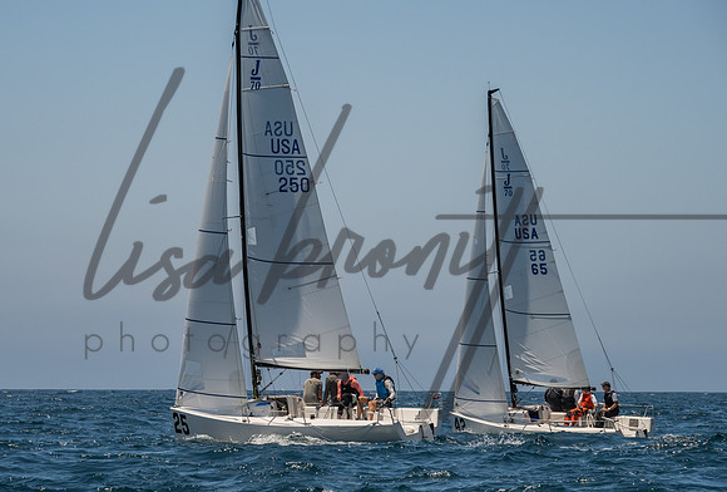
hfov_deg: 13.3
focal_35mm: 154
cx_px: 340
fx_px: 3122
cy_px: 288
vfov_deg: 9.0
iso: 640
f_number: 9
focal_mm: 130
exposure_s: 1/1000
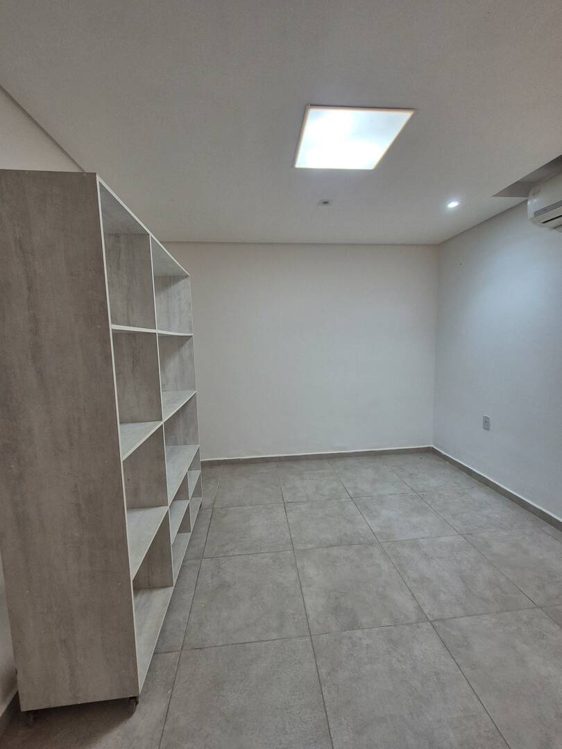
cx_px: 281
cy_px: 374
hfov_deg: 89.9
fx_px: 281
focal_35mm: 13
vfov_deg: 106.2
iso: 160
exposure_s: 1/60
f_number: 2.2
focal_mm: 2.2
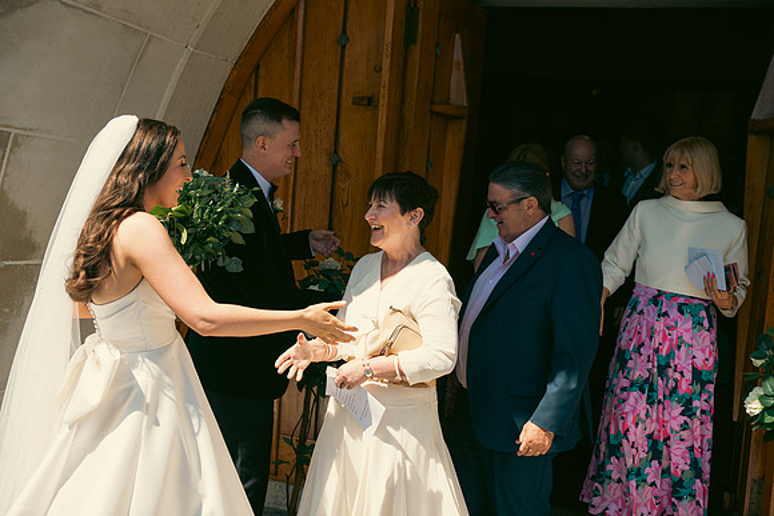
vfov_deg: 33.4
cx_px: 387
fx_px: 860
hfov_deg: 48.4
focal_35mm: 40
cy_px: 258
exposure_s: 1/800
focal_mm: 40
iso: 100
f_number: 3.5
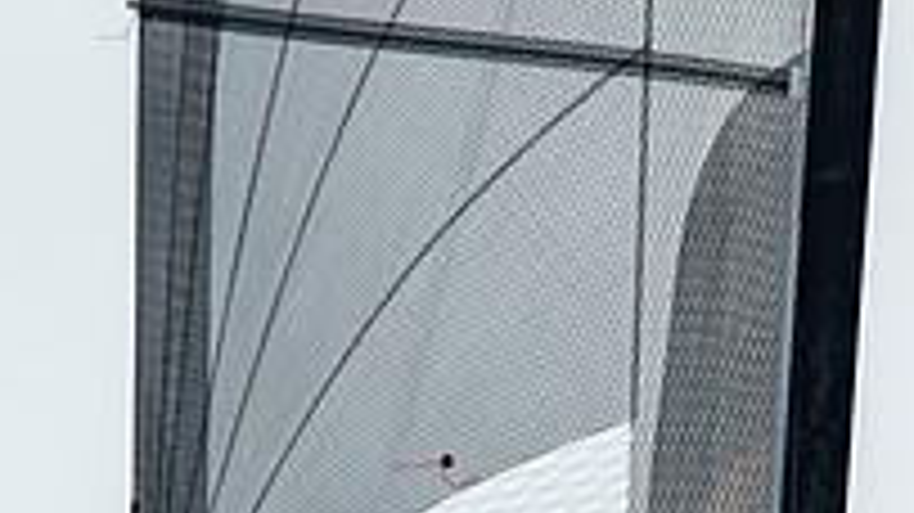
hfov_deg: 1.6
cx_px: 783
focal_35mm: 1348
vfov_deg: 0.9
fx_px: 32657
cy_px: 817
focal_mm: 300
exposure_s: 1/6400
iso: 400
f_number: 5
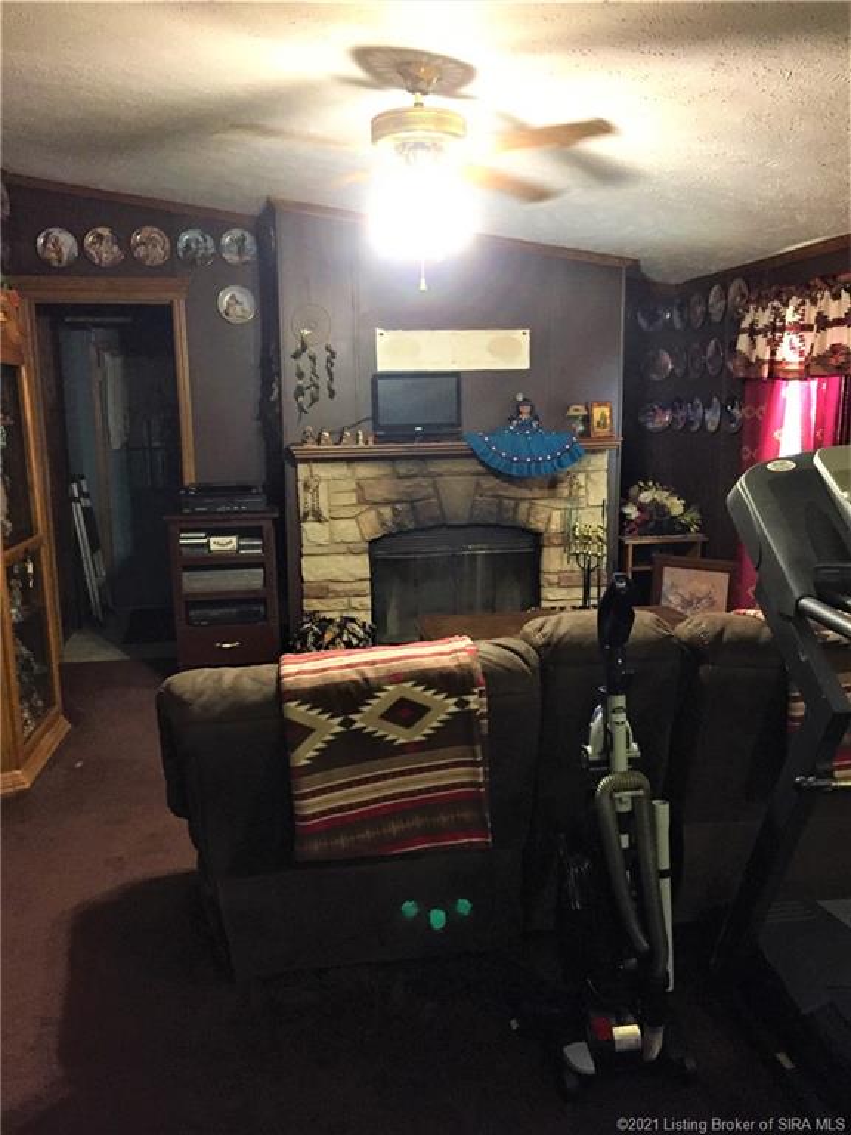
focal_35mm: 29
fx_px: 951
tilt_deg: -9.0
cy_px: 568
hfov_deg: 48.2
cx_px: 426
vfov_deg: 61.7
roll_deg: +0.7
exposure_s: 1/15
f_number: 2.2
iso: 250
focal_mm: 4.15
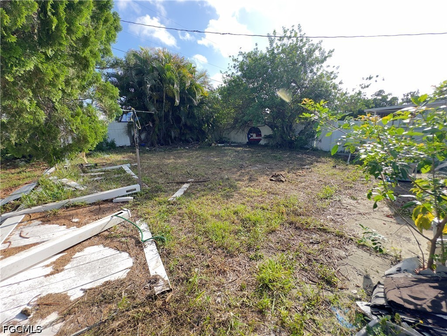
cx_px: 224
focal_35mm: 14
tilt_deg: -11.5
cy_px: 168
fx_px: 181
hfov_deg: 102.1
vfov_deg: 85.7
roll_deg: +2.1
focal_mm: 2.22
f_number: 2.2
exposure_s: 1/290
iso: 40
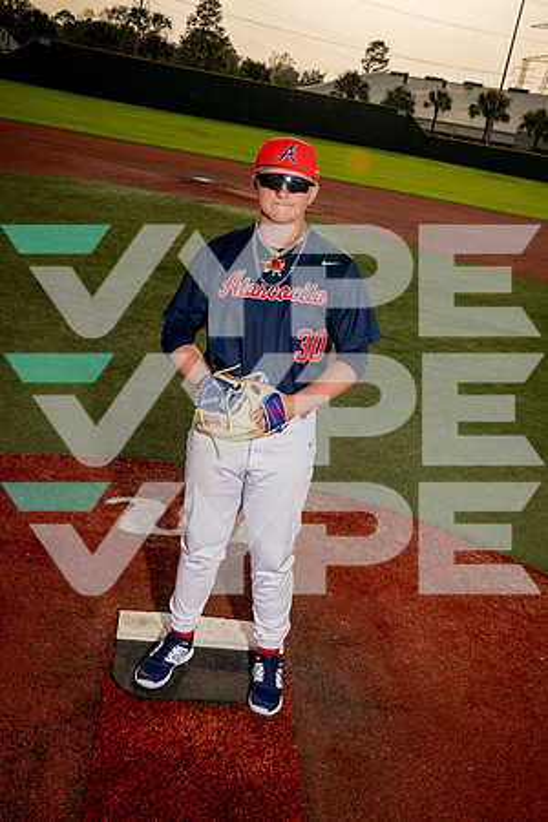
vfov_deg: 49.6
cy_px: 411
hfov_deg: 34.2
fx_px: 890
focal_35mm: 39
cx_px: 274
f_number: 11
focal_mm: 39
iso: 250
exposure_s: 1/250
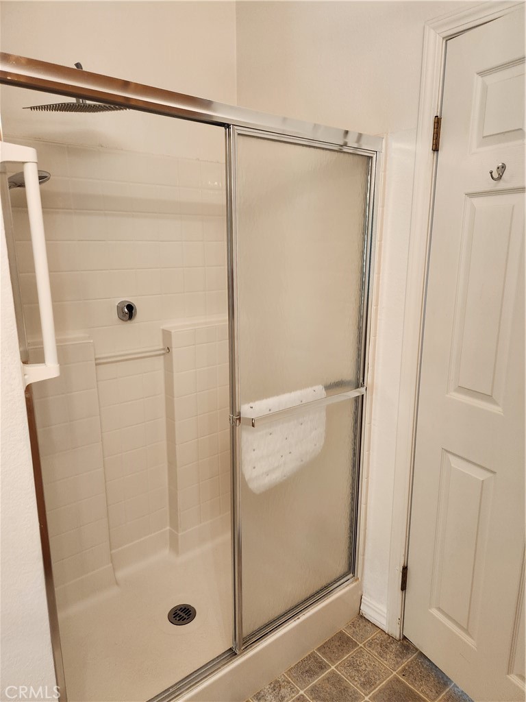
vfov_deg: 73.9
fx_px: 466
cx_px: 263
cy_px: 351
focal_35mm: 23
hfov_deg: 58.9
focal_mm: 5.4
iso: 250
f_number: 1.8
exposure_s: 1/120
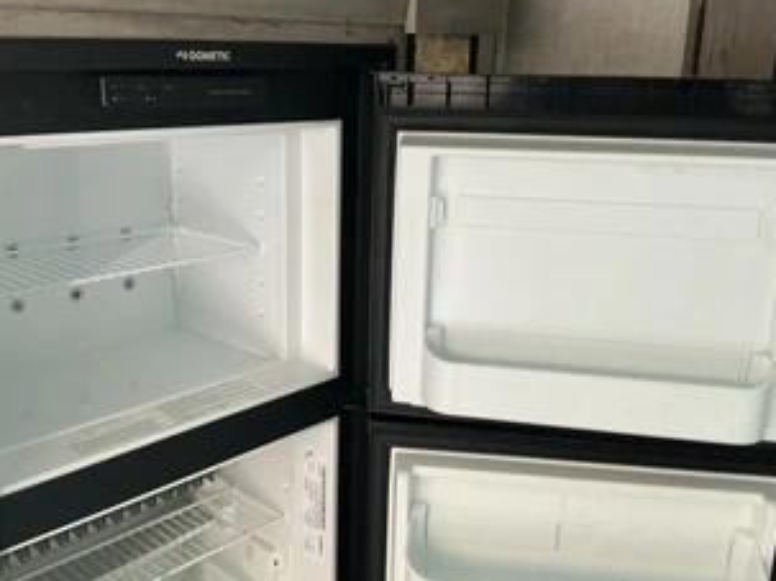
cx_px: 366
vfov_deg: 38.6
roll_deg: -1.3
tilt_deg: -15.7
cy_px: 274
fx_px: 829
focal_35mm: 37
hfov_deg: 50.1
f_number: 1.8
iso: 320
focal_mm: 3
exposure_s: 1/45
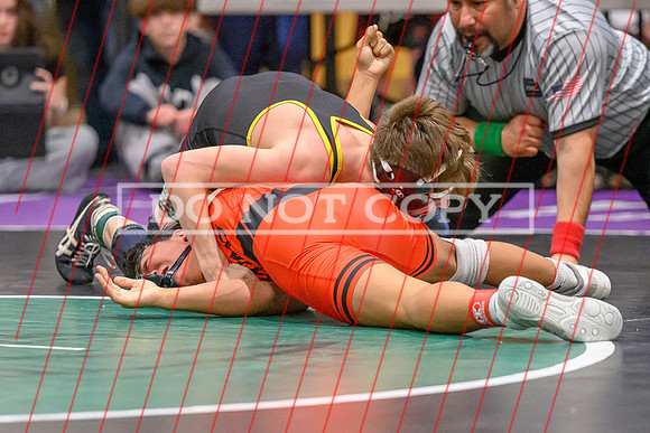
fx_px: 4210
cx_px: 331
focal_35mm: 233
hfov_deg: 8.8
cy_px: 281
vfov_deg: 5.9
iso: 14400
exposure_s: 1/800
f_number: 2.8
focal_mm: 135
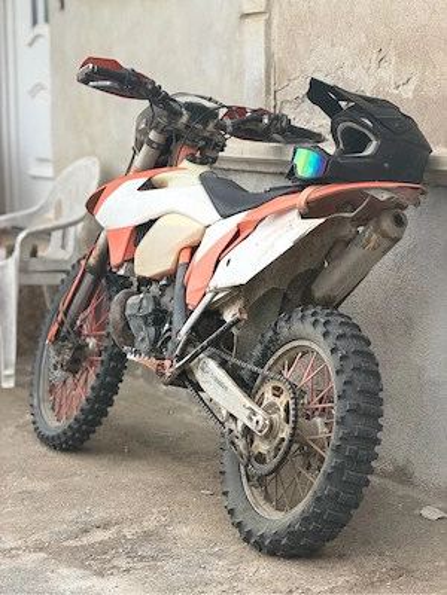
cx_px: 224
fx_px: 1722
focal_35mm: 100
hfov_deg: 14.8
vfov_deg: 19.6
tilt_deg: -5.5
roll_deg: +0.2
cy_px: 298
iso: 32
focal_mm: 16.89
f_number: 2.8
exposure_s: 1/638
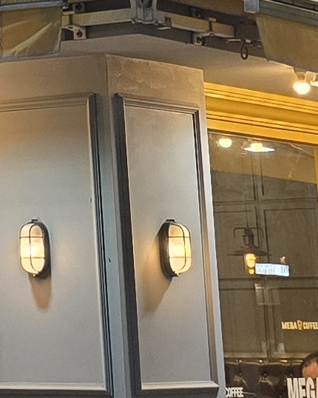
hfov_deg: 9.1
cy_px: -457
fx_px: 1966
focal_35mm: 167
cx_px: -132
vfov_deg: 10.4
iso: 200
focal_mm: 6.3
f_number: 1.7
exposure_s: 1/120
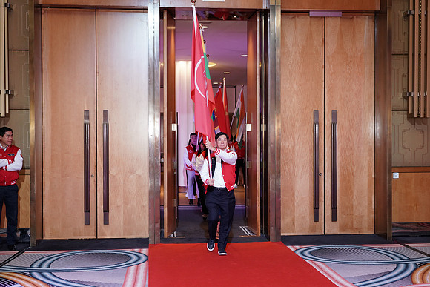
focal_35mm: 49
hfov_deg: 40.3
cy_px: 144
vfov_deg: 27.5
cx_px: 215
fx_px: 585
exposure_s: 1/100
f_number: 4
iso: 2500
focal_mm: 49
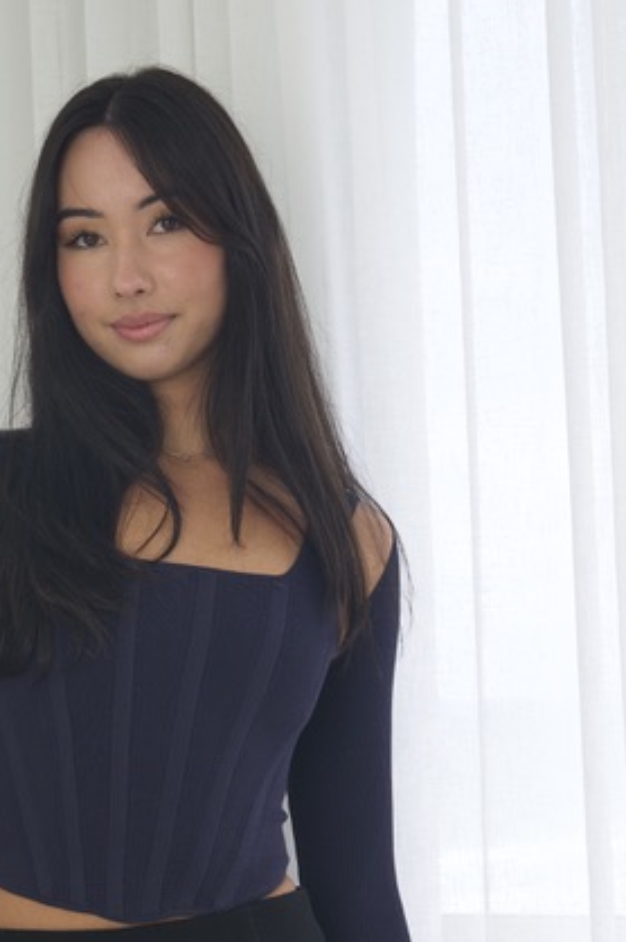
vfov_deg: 17.2
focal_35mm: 117
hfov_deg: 11.7
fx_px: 3057
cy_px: 879
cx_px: 180
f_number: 4
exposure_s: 1/640
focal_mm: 45
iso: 320
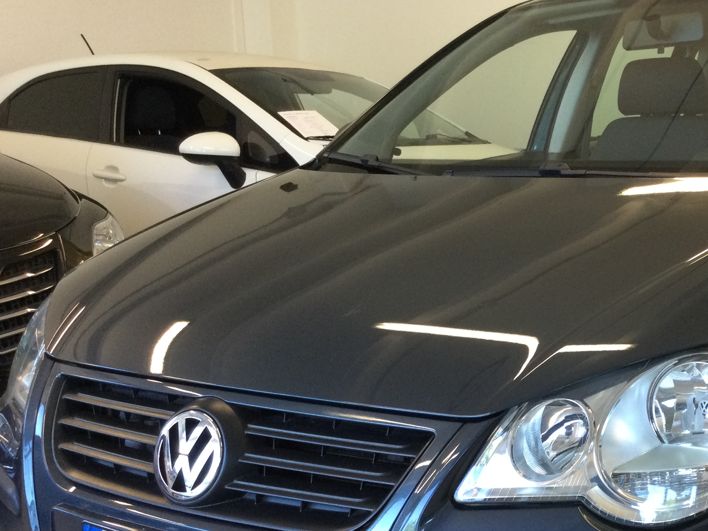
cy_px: 401
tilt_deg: -12.8
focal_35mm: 53
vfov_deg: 27.1
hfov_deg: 35.3
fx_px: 1084
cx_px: 541
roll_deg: +0.6
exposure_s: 1/33
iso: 40
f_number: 2.4
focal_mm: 3.3
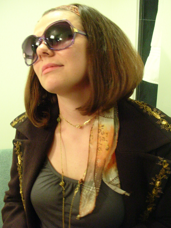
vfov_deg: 51.3
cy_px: 114
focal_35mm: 36
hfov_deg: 39.7
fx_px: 237
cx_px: 85
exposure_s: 1/8.2
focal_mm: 5.8
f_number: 3
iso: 400
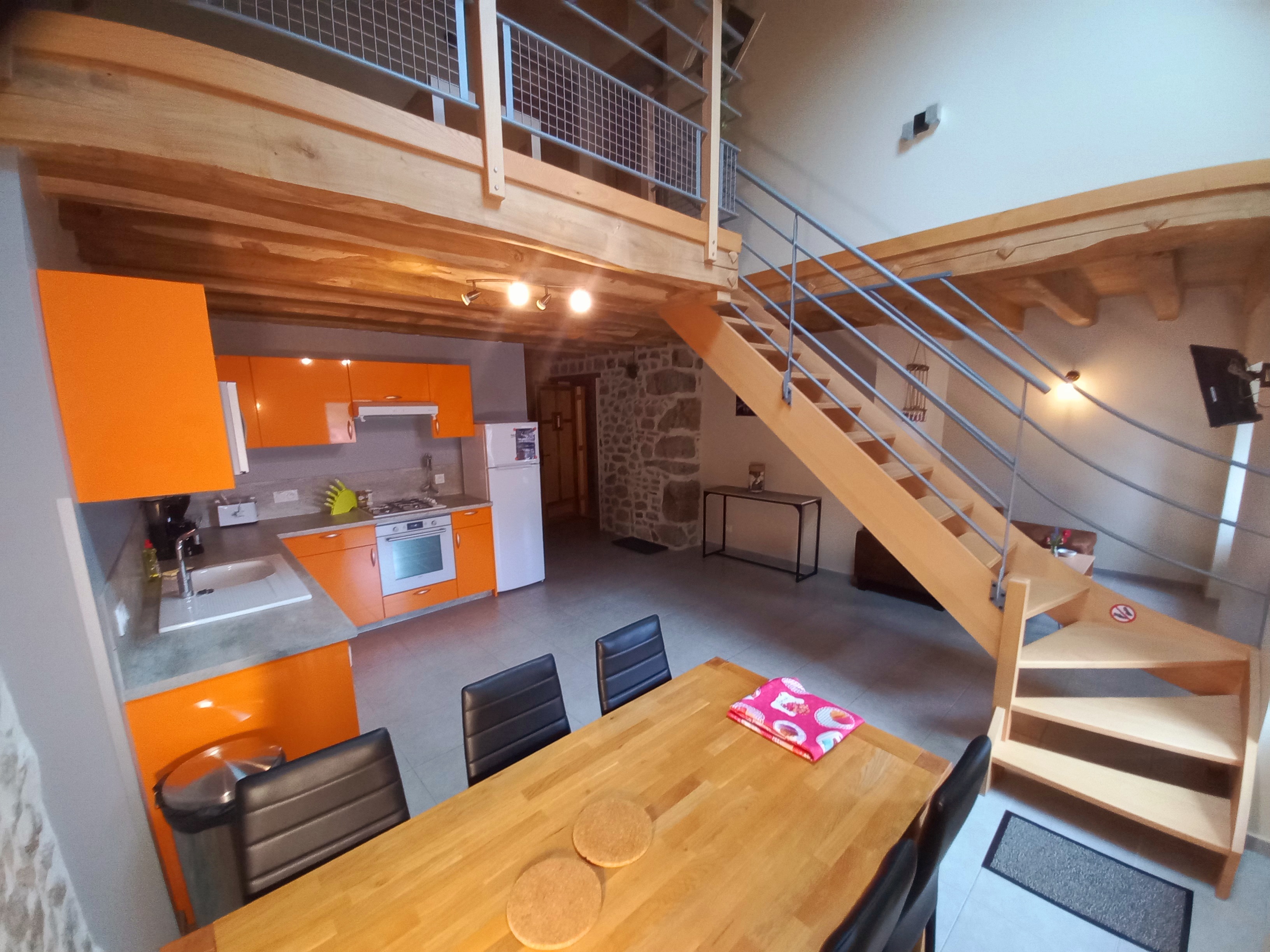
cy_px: 476
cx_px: 635
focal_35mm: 13
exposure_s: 1/33
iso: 200
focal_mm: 1.42
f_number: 2.2
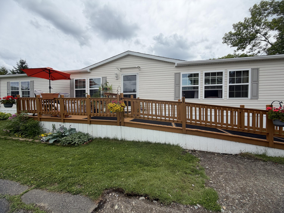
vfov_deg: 85.7
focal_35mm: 14
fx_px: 115
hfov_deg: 102.1
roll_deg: +0.0
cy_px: 106
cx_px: 142
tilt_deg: -1.1
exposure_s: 1/853
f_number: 2.2
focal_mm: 2.22
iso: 20
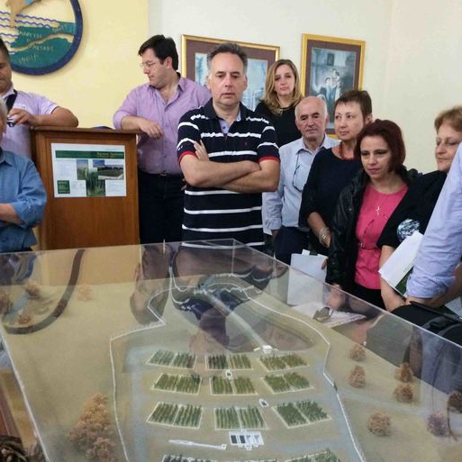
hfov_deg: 47.2
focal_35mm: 35
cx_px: 228
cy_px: 276
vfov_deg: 47.0
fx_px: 528
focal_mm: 4.15
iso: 320
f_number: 2.2
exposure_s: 1/24
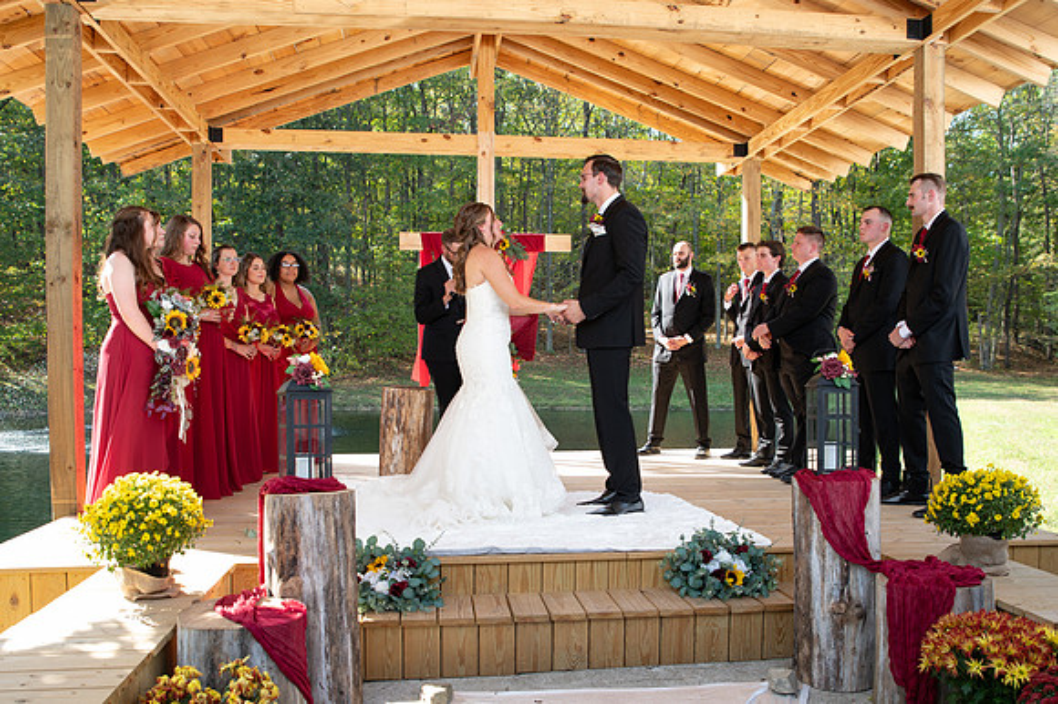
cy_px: 407
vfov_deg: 45.2
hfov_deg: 64.3
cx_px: 541
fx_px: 842
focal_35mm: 29
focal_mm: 24
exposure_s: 1/200
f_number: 4
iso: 320
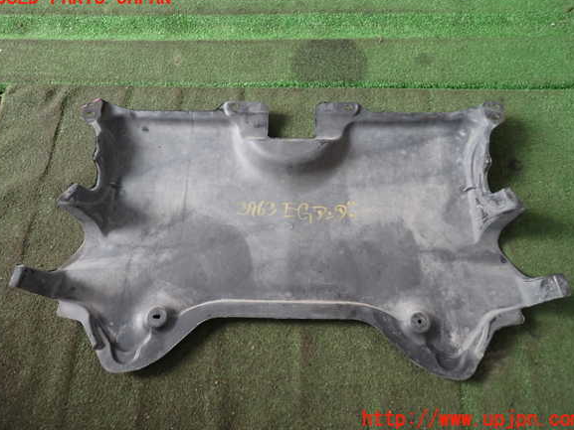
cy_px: 209
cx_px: 288
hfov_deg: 67.3
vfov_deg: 53.1
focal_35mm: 26
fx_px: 431
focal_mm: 4.5
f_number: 2
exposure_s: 1/50
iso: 200
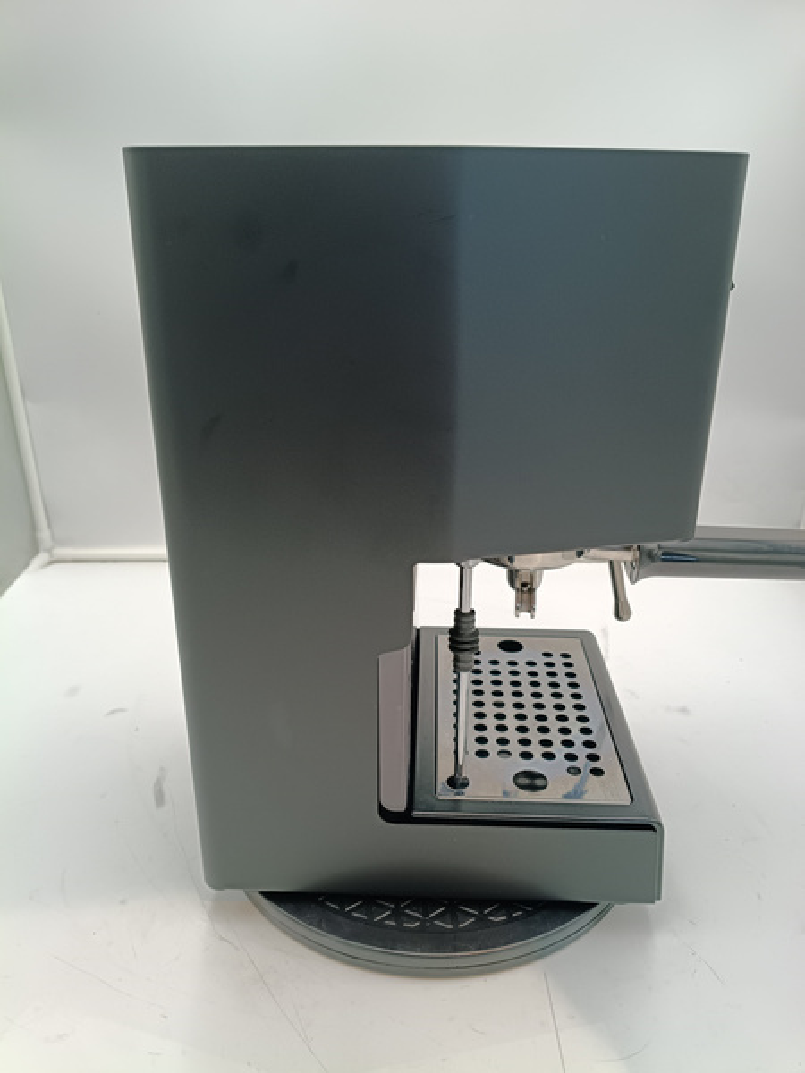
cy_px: 536
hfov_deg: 53.1
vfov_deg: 67.3
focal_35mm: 26
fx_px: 806
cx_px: 402
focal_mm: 4.81
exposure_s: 1/108
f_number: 1.8
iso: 143
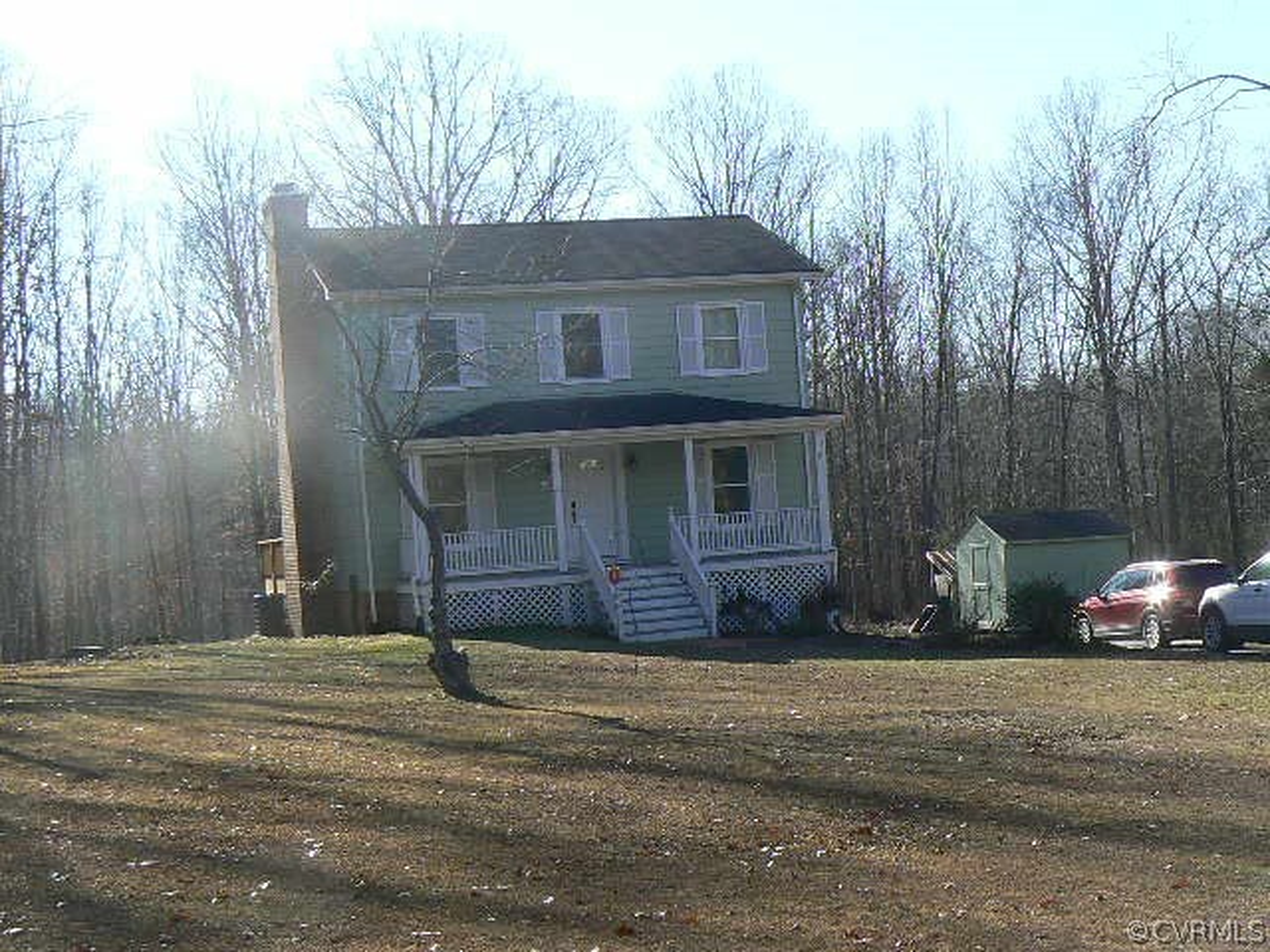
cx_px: 635
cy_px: 476
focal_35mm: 63
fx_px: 2311
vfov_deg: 23.3
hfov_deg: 30.7
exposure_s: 1/320
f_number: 5.6
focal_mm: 7.7
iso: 80
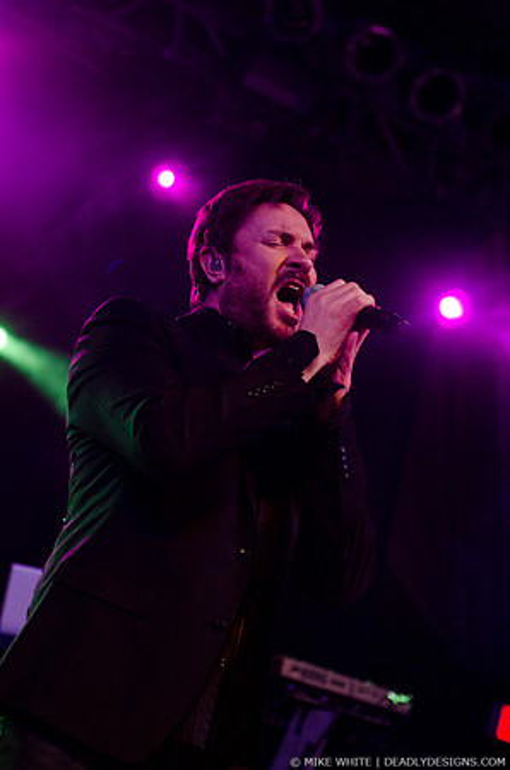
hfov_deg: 13.0
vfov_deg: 19.5
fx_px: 2241
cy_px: 385
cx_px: 255
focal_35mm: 105
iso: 1600
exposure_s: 1/200
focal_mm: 70
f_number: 3.5
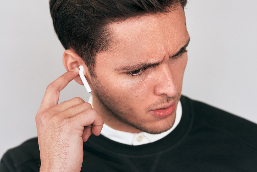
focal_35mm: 85
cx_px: 128
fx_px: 607
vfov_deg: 16.1
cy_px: 86
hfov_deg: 23.9
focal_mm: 85
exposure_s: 1/160
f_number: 4.5
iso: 500
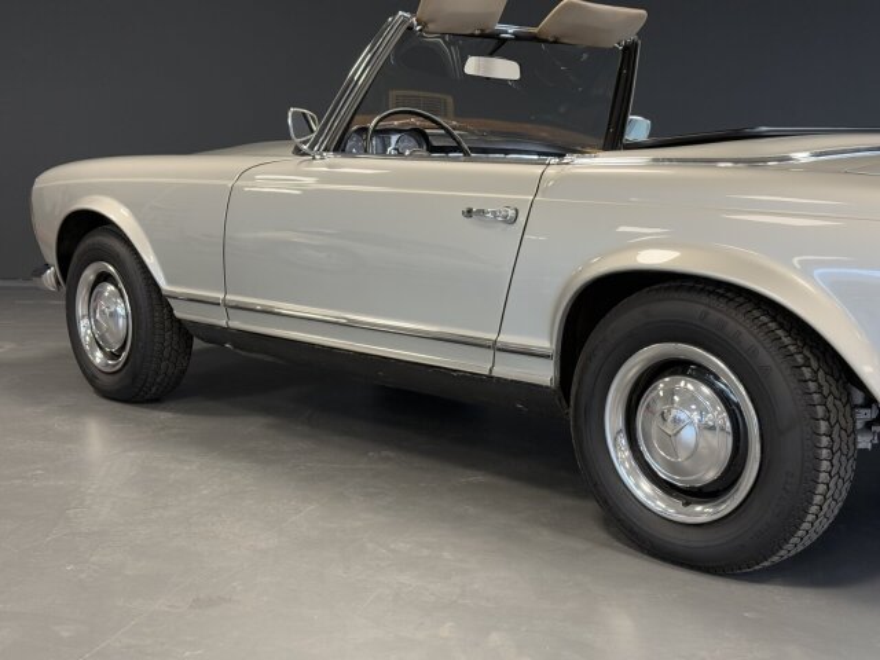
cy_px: 330
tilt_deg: -7.5
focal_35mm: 48
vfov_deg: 30.3
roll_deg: +0.0
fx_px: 1220
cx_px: 440
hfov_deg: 39.7
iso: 200
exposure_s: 1/60
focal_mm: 6.76
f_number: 1.78
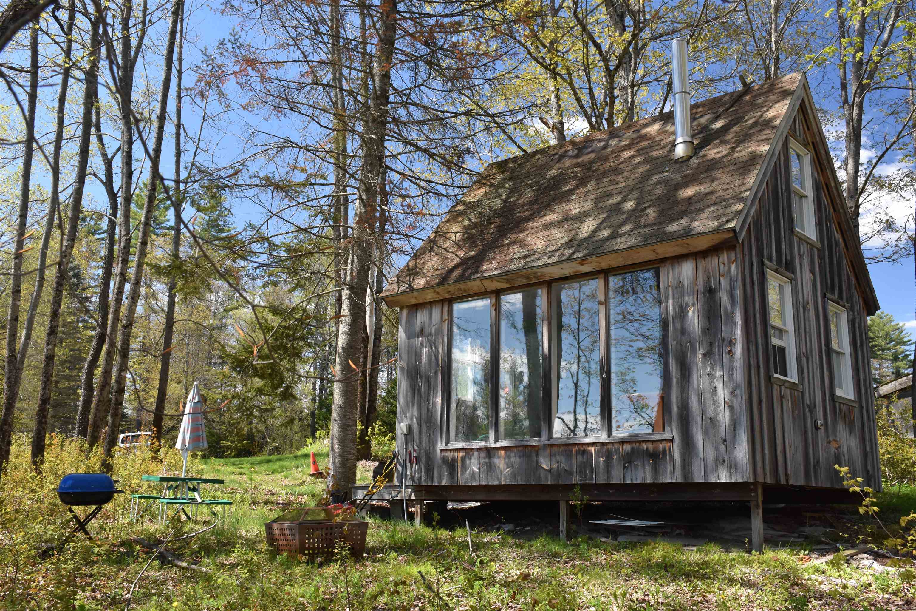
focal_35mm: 34
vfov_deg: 38.4
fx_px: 878
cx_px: 458
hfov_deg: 55.1
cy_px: 306
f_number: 8
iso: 800
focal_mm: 23
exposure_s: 1/250
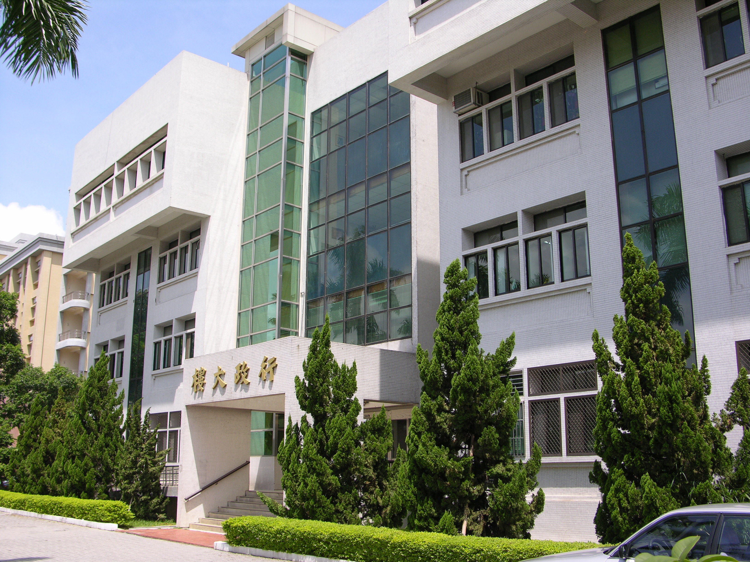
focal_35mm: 35
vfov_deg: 40.7
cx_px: 375
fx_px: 758
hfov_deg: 52.6
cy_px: 281
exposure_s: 1/185
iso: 50
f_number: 5.6
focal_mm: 8.9
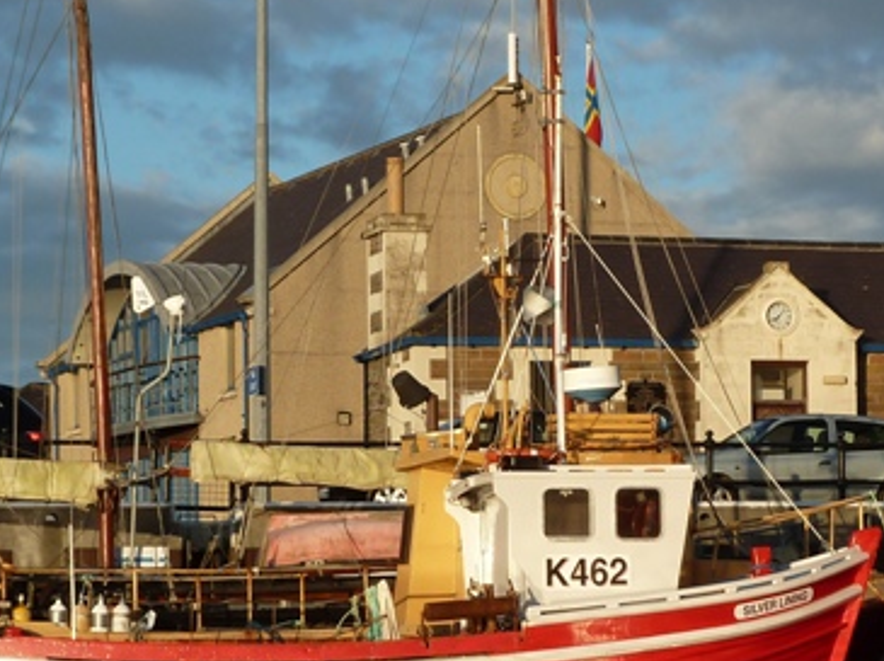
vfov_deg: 10.1
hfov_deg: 13.4
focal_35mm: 147
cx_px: 523
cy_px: 458
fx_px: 3750
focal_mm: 11
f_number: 4.5
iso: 80
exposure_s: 1/400
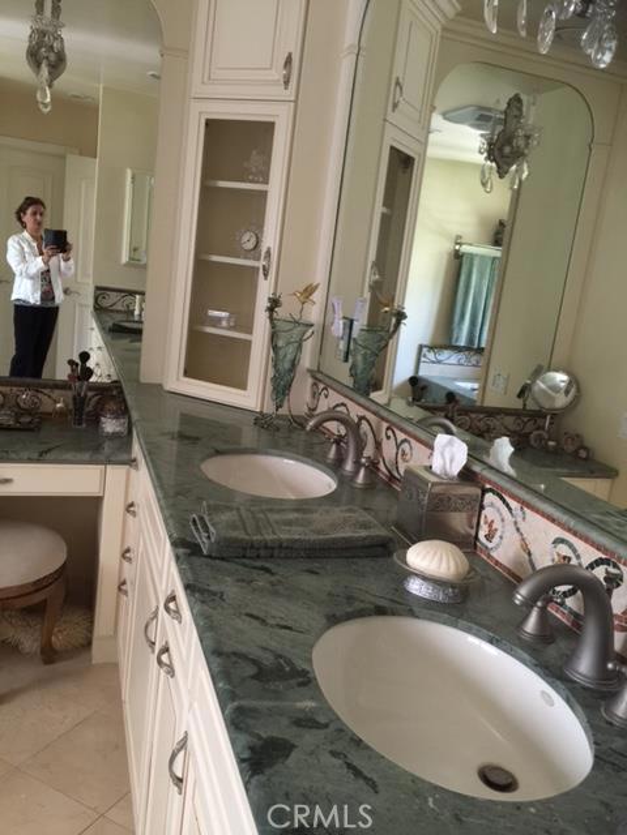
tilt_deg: -12.2
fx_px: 700
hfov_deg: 48.2
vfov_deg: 61.7
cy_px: 418
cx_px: 314
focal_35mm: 29
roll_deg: -7.7
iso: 125
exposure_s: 1/8
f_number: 2.2
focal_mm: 4.15
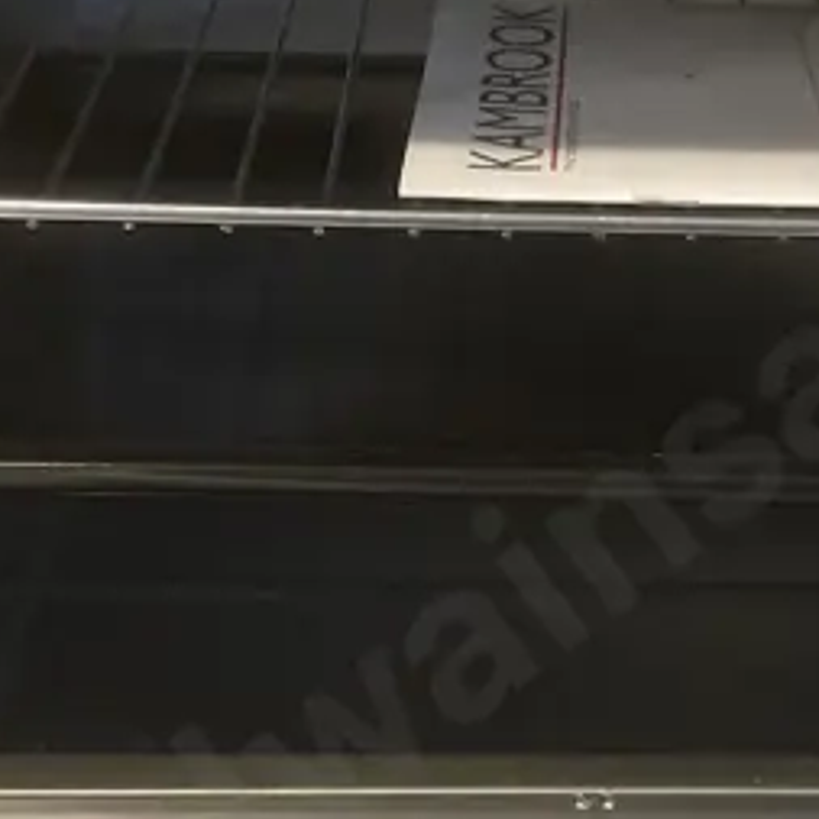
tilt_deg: -25.3
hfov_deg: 17.2
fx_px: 2677
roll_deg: -2.7
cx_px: 686
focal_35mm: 100
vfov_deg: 17.4
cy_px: 486
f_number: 1.8
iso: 160
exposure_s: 1/50
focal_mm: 3.99
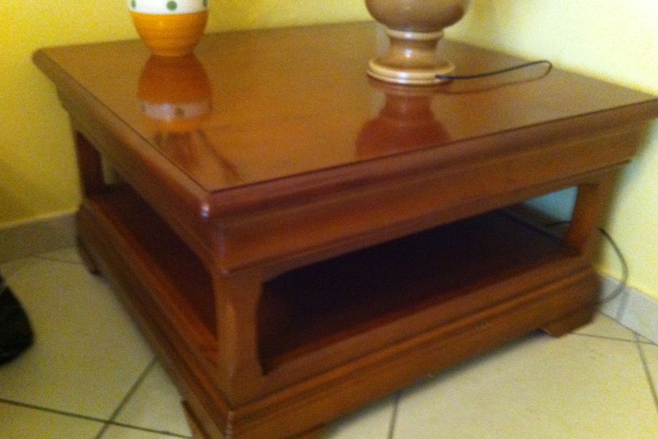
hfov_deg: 51.9
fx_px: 676
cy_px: 228
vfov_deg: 35.9
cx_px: 331
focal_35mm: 37
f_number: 2.8
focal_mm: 3.85
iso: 1000
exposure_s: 1/15
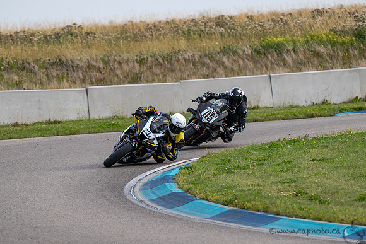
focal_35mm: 363
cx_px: 183
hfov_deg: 5.7
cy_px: 158
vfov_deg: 3.8
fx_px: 3689
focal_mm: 280
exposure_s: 1/1250
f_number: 5.6
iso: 360
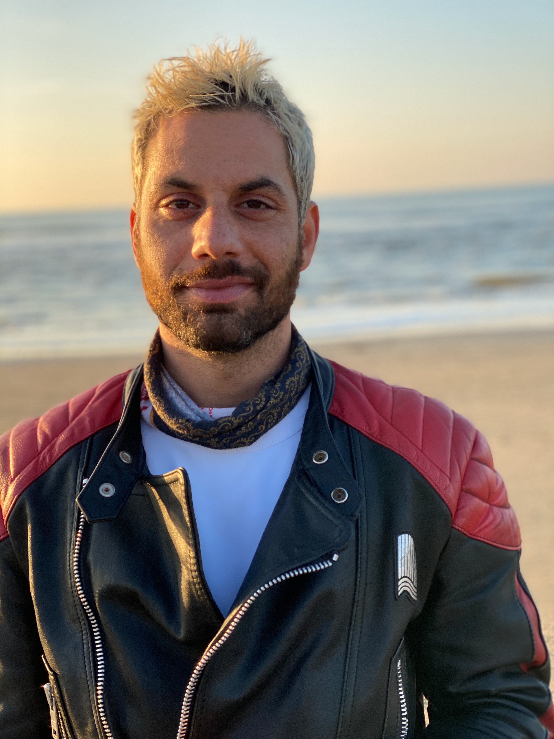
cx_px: 277
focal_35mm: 52
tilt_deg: -6.9
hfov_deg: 28.0
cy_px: 370
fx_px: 1110
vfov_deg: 36.8
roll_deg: +2.5
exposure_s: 1/466
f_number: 2
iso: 20
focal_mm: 6
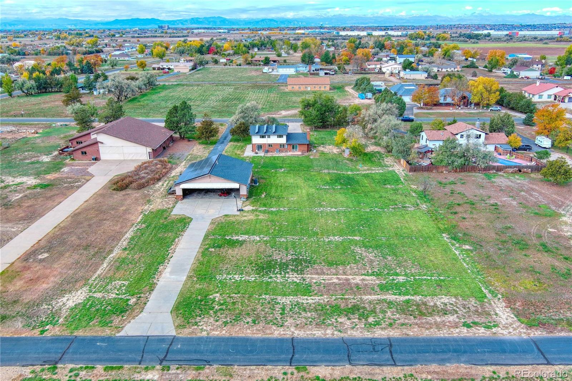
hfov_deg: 63.7
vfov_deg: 44.9
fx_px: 461
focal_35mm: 29
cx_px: 286
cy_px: 190
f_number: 2.8
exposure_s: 1/612
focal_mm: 10.6
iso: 100
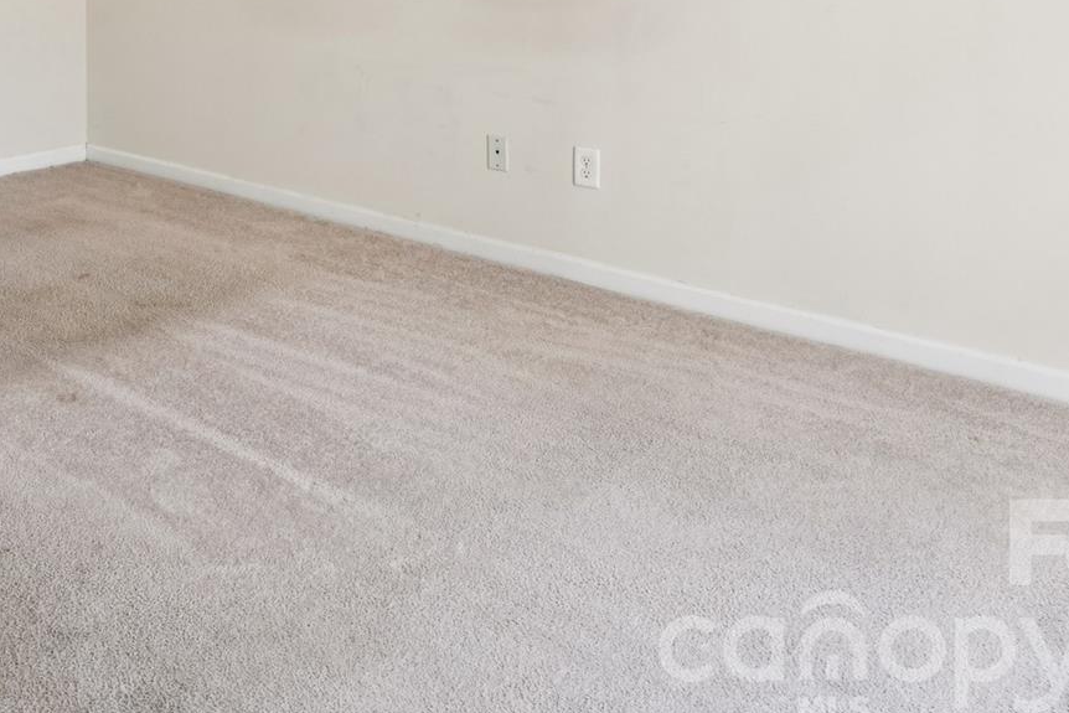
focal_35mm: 39
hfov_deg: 45.8
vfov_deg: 30.2
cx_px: 135
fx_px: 1150
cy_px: -104
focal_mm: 16.3
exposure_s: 1/4
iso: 100
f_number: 9
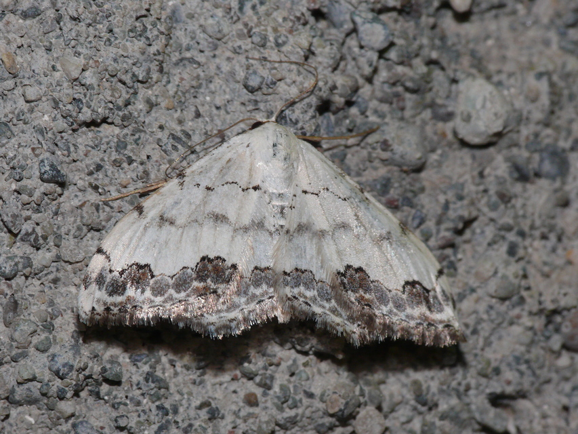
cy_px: 217
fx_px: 4008
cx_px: 289
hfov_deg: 8.2
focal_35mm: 240
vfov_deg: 6.2
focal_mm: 50.7
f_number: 11
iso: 200
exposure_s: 1/640
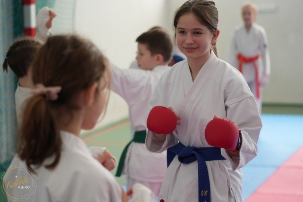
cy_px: 101
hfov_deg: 19.5
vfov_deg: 13.0
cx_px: 152
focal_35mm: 105
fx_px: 884
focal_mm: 105
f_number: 4
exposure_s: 1/400
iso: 3200
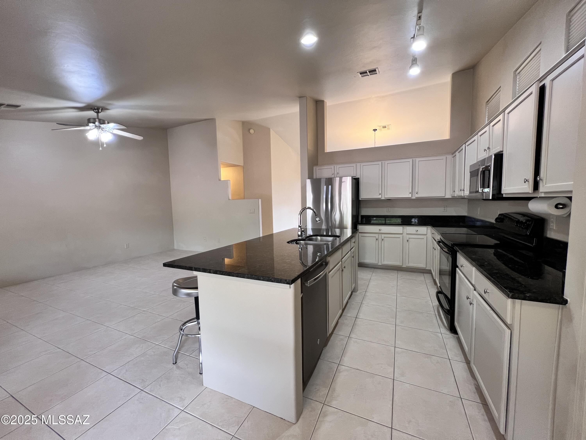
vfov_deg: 89.9
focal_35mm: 13
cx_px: 293
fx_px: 220
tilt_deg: -4.5
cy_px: 220
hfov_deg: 106.2
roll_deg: +1.1
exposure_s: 1/60
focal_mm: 1.57
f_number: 1.8
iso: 125
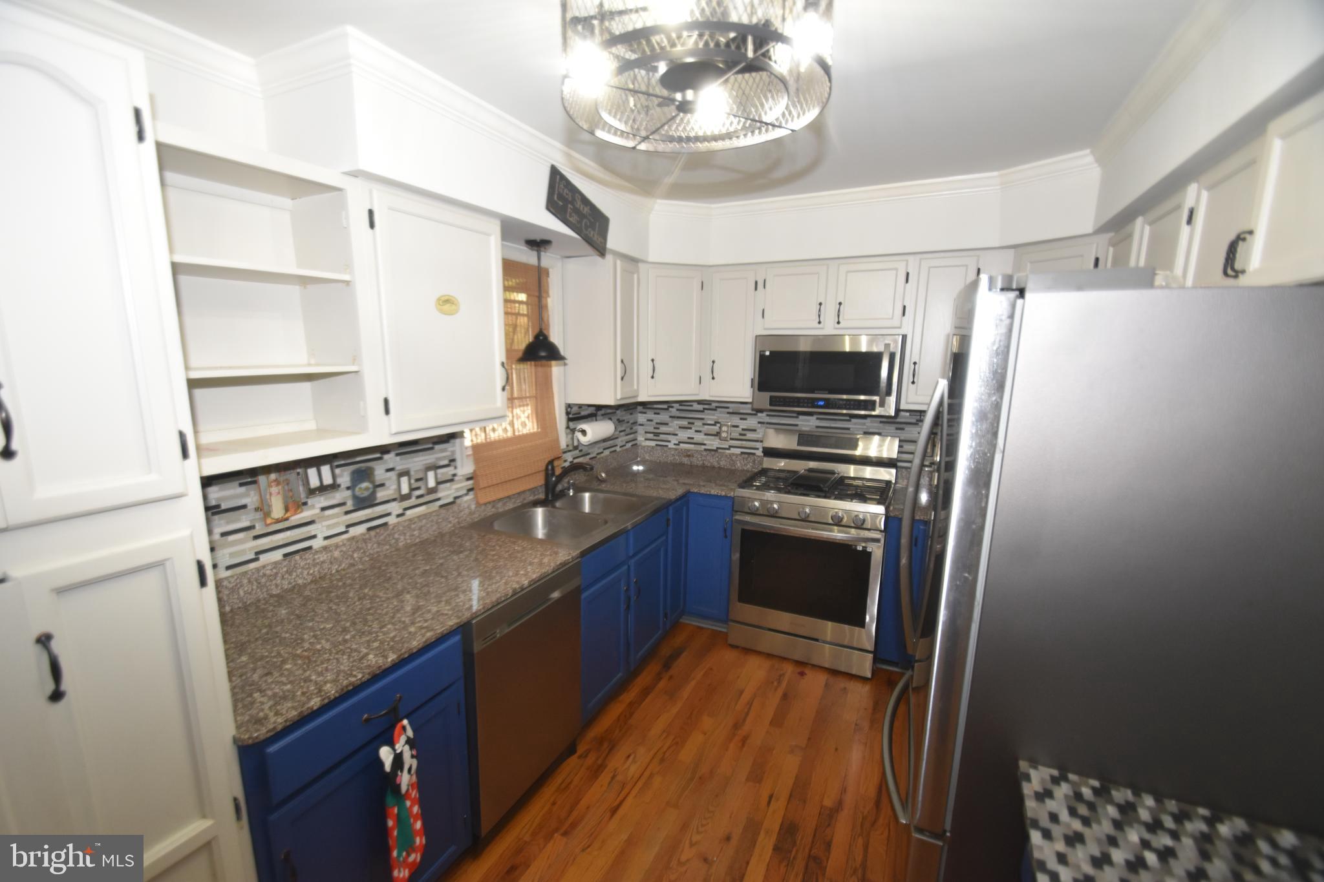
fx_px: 552
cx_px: 662
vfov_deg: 77.3
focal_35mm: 15
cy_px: 441
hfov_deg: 100.4
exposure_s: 1/60
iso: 1000
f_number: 3.5
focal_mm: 10
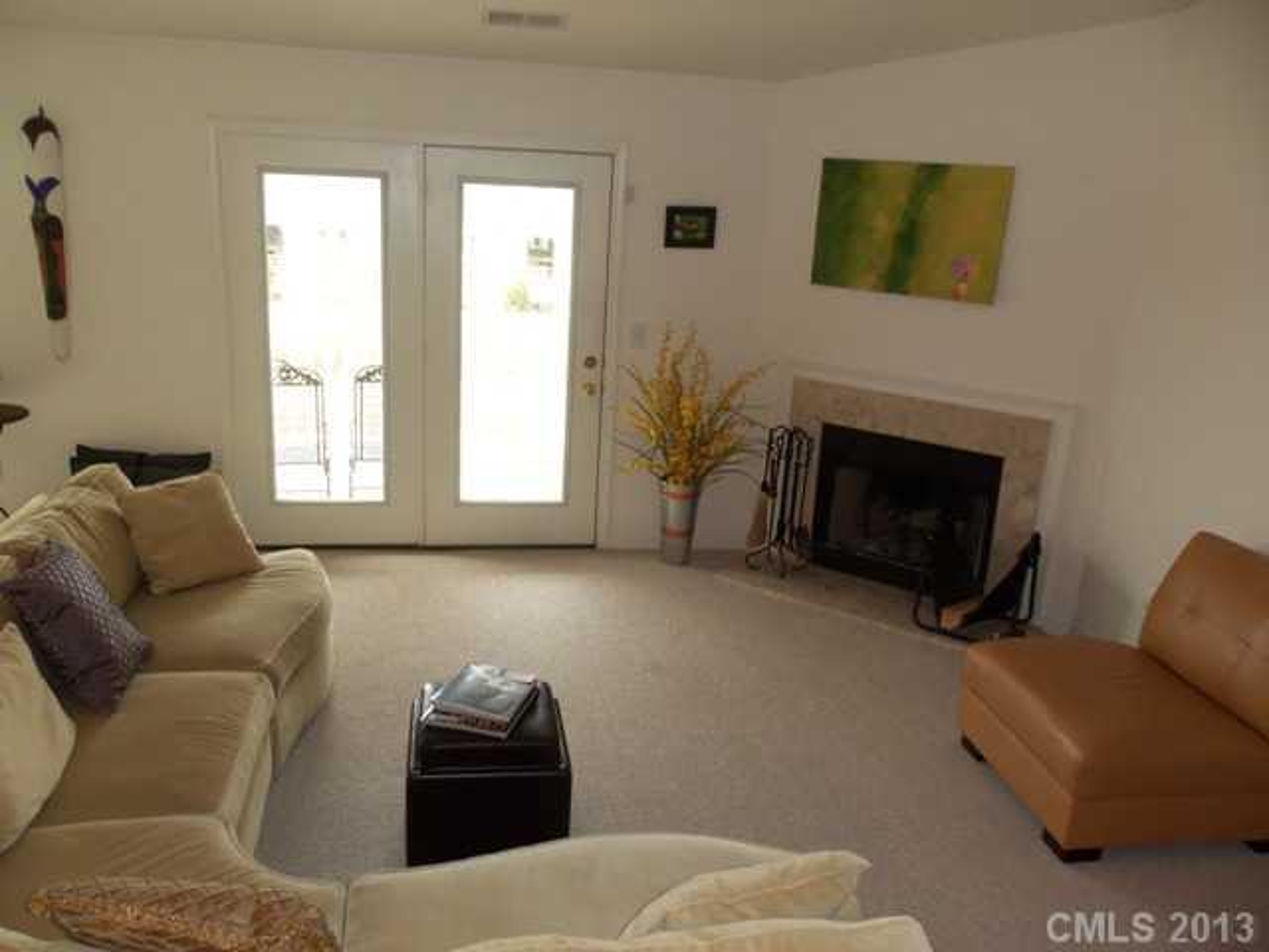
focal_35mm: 29
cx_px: 634
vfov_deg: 48.2
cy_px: 476
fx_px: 1063
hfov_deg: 61.7
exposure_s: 1/30
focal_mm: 5.2
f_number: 3.4
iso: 80
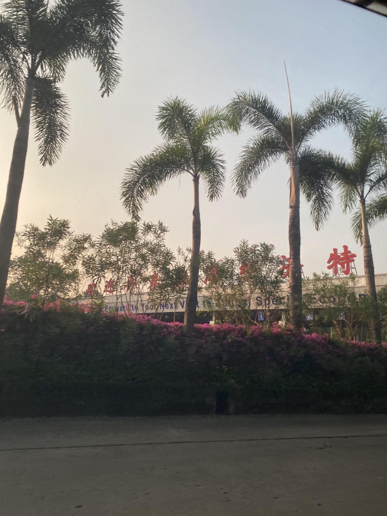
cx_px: 194
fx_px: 388
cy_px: 258
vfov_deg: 67.3
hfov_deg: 53.1
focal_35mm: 26
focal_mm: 4.25
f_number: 1.8
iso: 40
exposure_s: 1/122
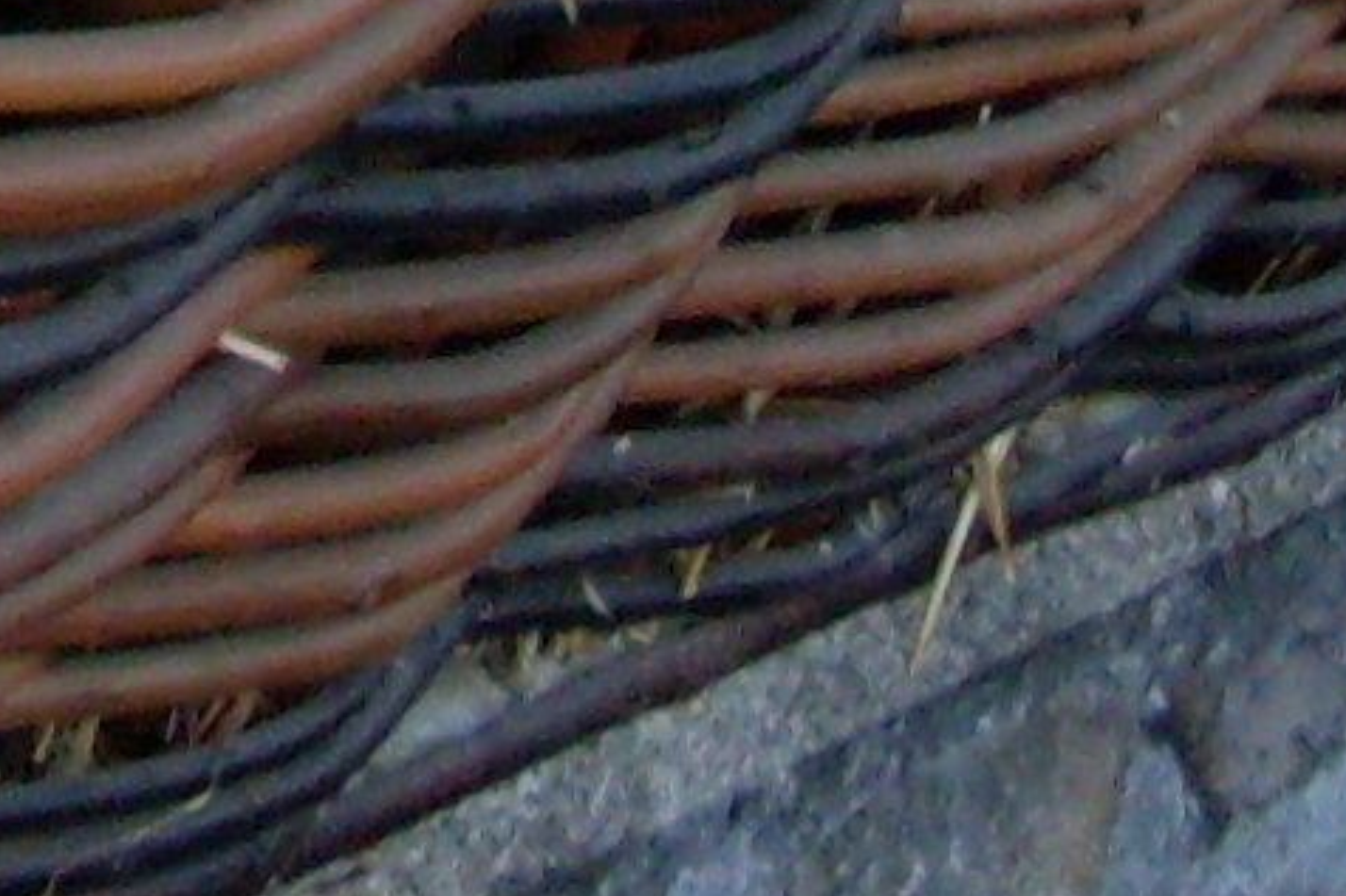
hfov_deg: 7.2
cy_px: -2547
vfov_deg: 4.7
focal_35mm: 271
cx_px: -1745
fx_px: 10128
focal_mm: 6.3
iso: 80
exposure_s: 1/90
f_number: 2.8
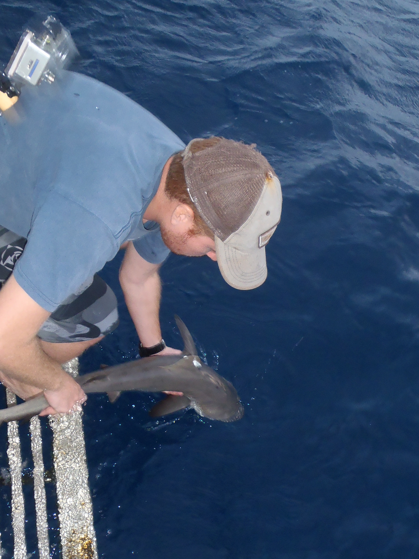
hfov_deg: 36.8
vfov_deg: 47.8
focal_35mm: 39
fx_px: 629
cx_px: 226
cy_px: 312
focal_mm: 5
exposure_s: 1/30
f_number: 3.5
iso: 200
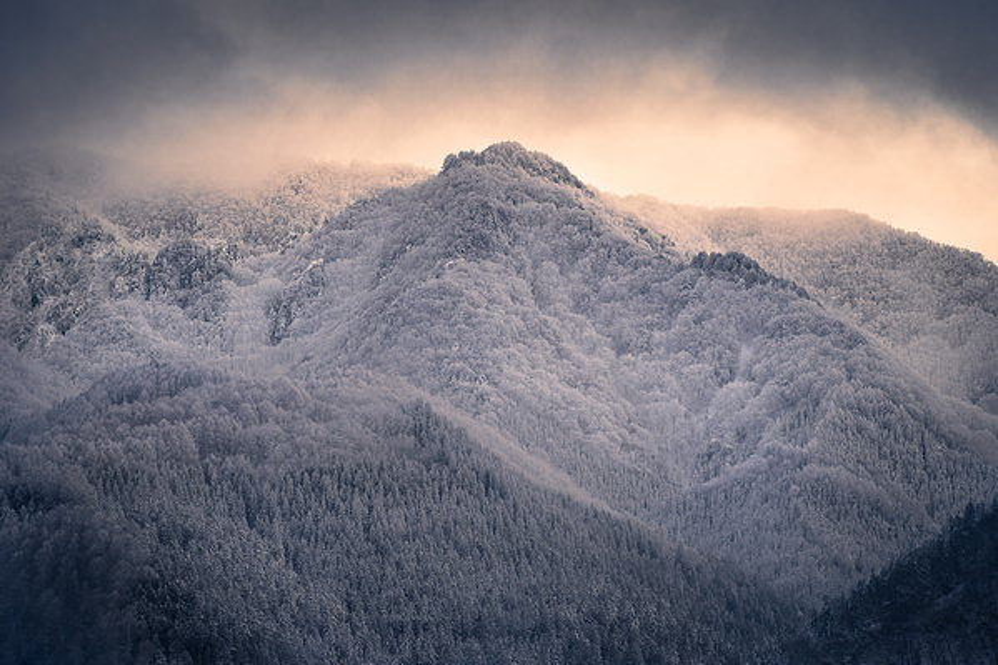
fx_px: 5543
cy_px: 332
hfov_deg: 10.3
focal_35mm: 200
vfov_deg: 6.9
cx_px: 499
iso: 100
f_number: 8
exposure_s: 1/250
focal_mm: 200
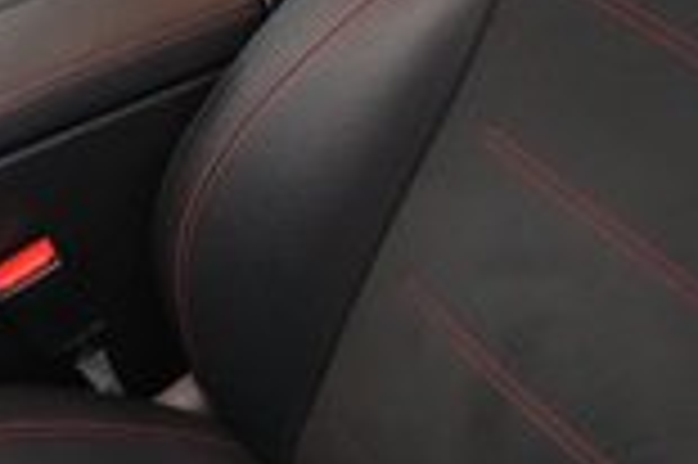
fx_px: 1356
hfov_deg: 28.4
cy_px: -77
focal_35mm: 70
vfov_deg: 18.5
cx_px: 162
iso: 12800
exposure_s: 1/320
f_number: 2.8
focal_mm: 17
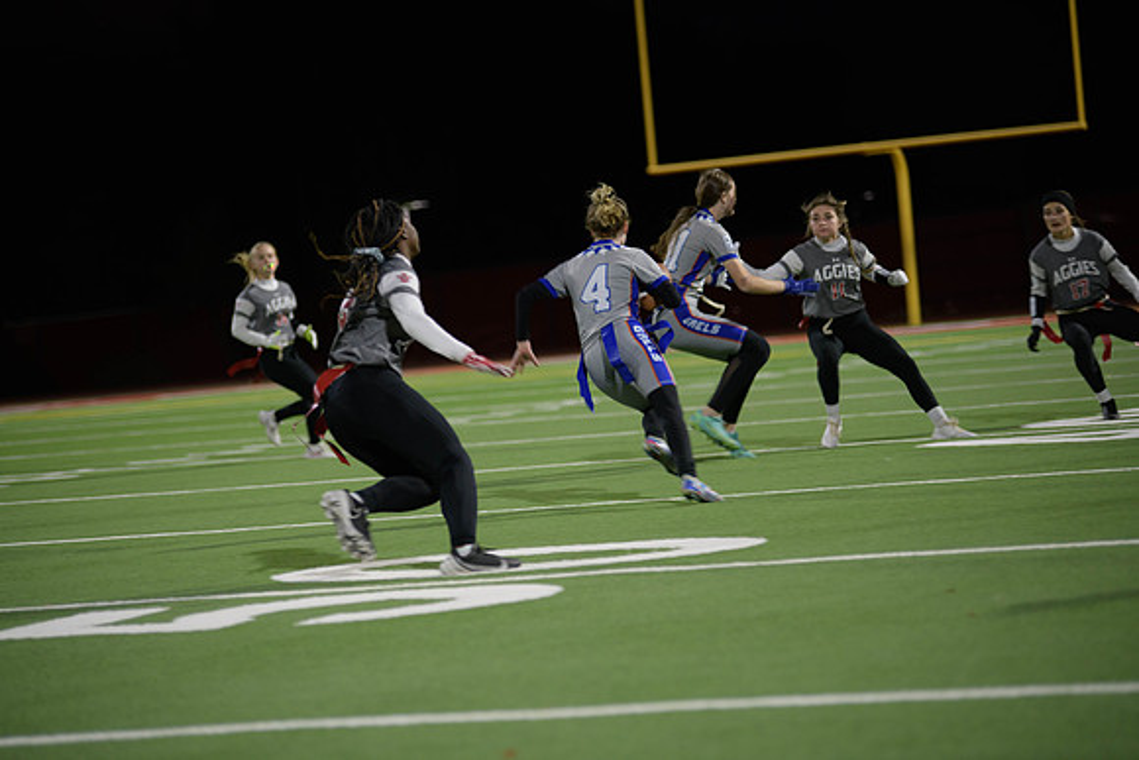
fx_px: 4588
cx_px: 570
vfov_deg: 9.5
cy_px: 380
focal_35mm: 145
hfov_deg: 14.2
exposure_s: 1/200
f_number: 2.8
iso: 800
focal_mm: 145
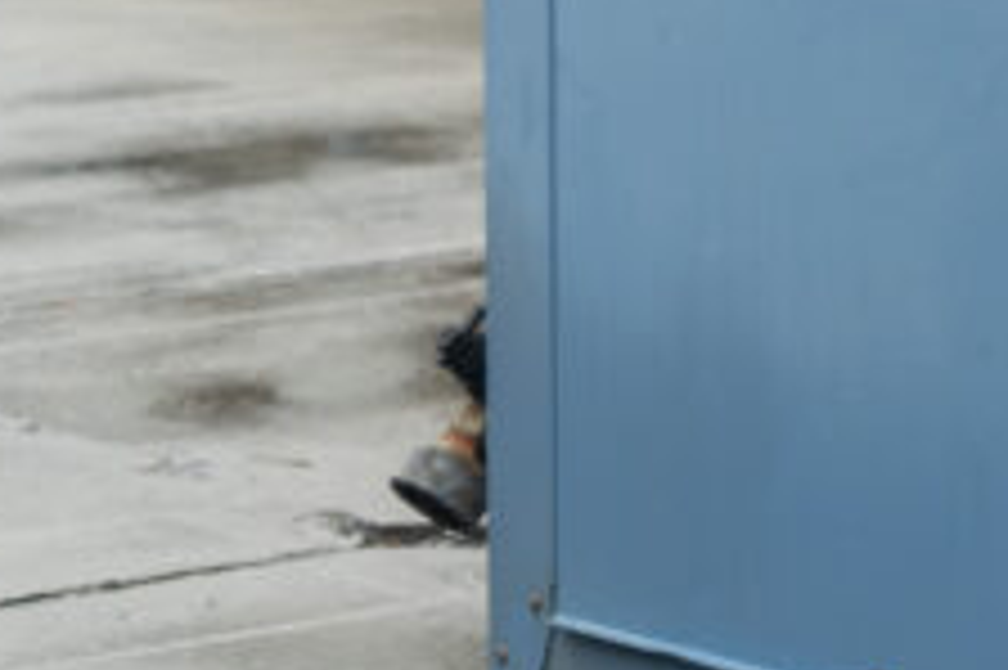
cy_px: -326
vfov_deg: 6.9
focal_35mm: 197
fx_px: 5512
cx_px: 2056
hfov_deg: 9.7
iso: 100
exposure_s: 1/80
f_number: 4
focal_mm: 43
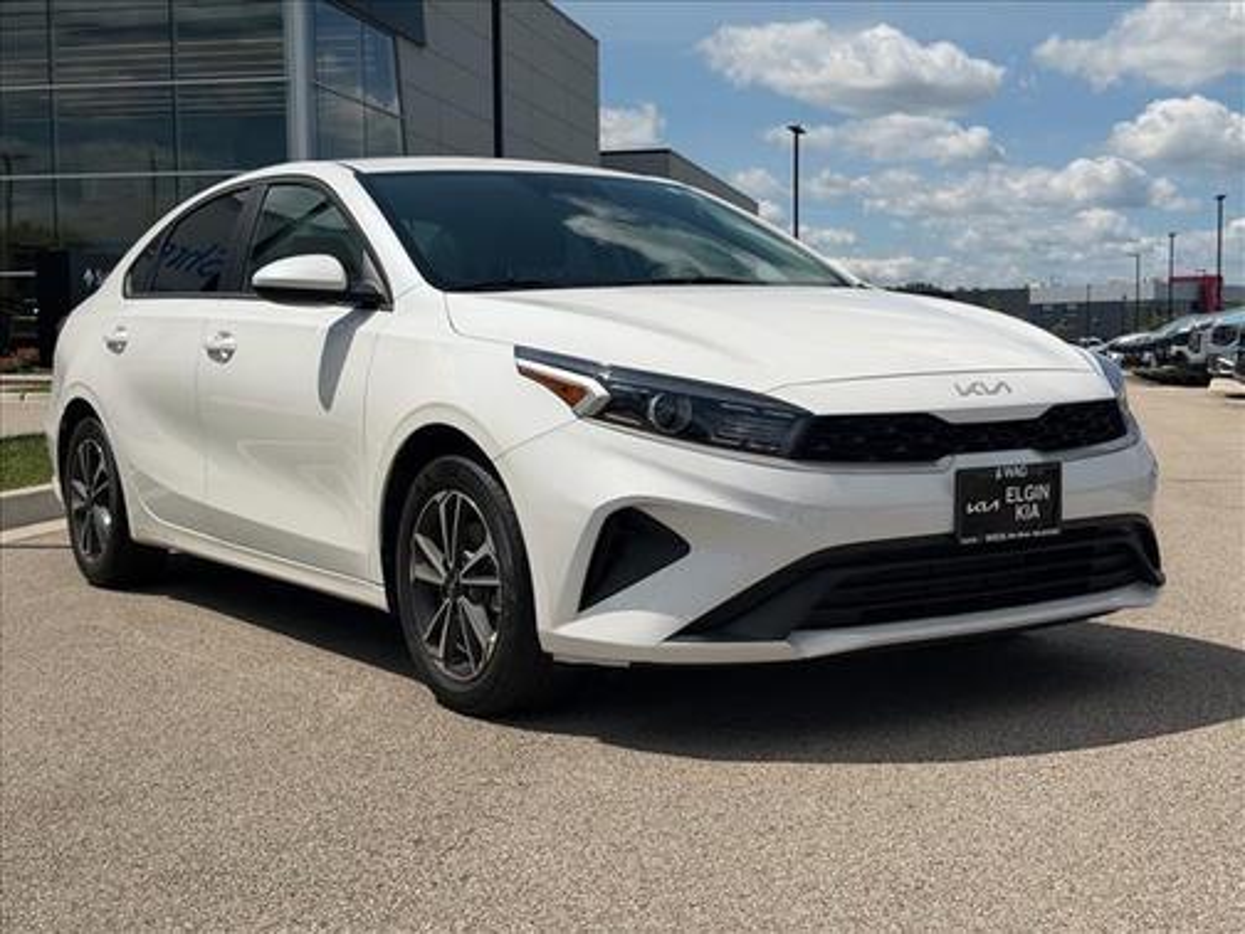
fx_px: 1726
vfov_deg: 30.3
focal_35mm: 48
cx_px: 622
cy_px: 467
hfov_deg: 39.7
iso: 80
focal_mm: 6.76
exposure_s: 1/13333
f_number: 1.78
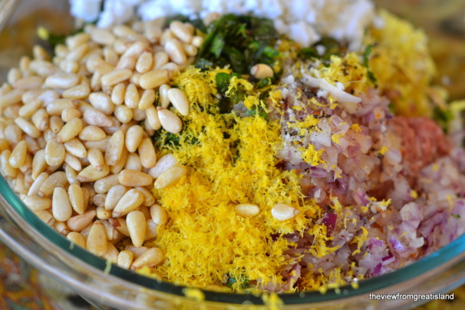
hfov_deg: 27.0
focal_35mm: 75
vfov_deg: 18.2
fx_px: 968
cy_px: 155
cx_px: 232
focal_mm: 50
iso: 400
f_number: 4
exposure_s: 1/60
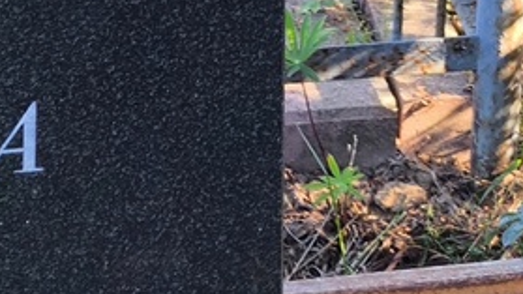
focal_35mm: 156
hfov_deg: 13.4
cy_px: 88
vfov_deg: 7.8
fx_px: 2164
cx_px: -100
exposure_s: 1/120
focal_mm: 4.71
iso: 50
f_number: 1.7
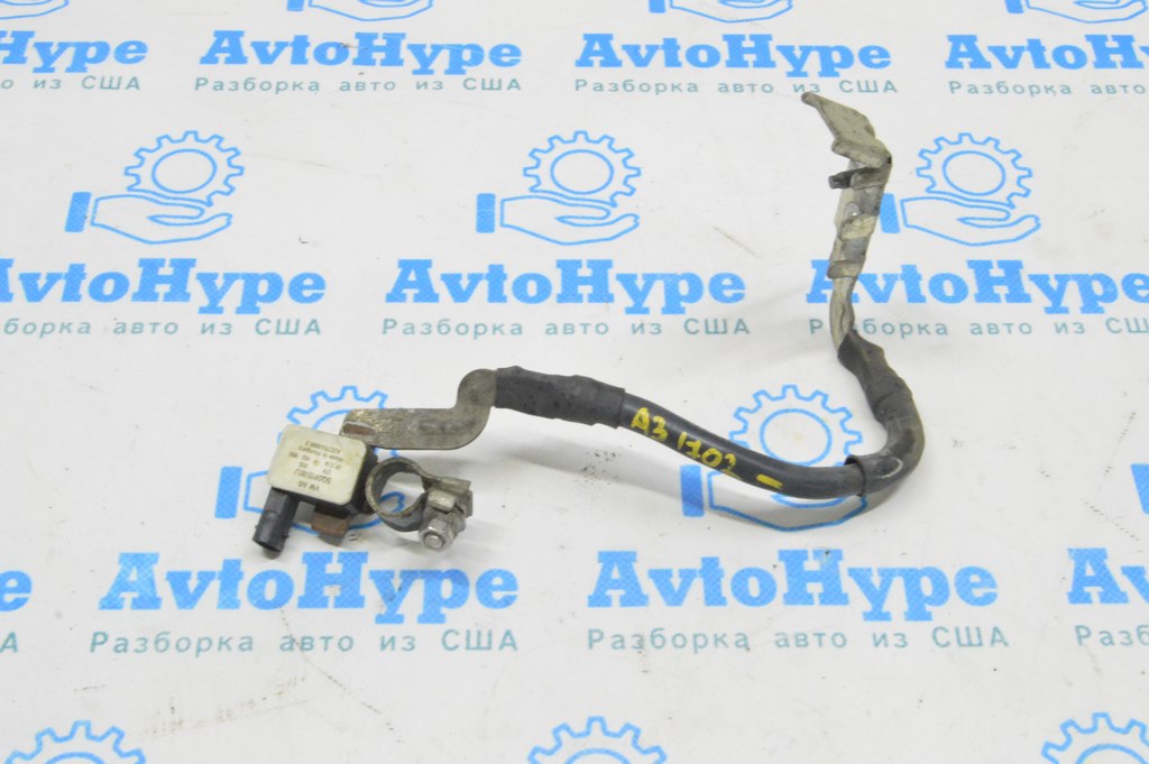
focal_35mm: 51
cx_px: 574
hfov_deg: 38.9
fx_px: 1626
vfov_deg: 26.4
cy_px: 382
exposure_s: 1/15
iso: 6400
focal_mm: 34
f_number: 20
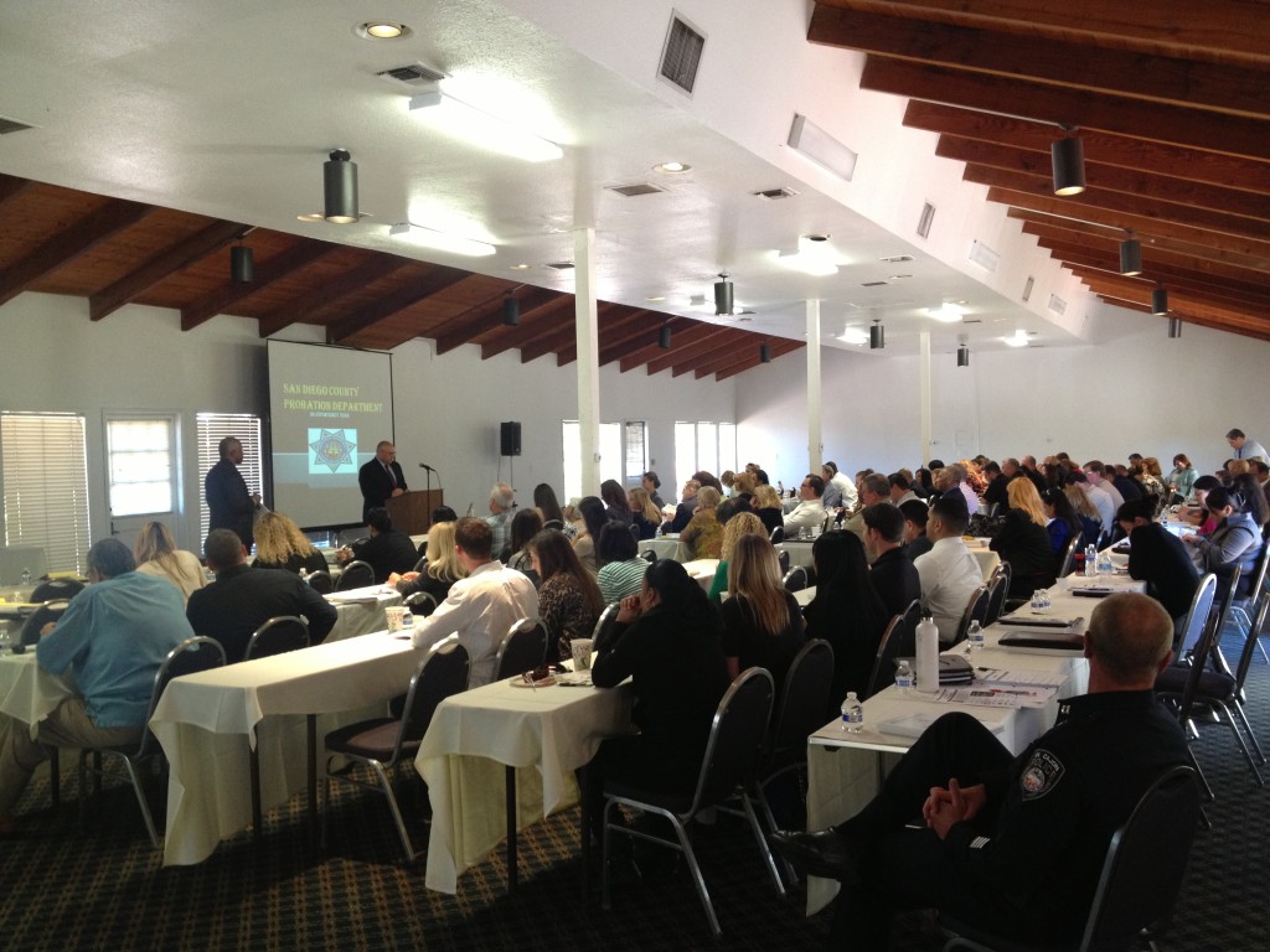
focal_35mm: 35
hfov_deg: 52.6
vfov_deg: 40.7
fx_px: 1284
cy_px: 476
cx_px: 635
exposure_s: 1/20
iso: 160
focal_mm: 4.28
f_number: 2.4
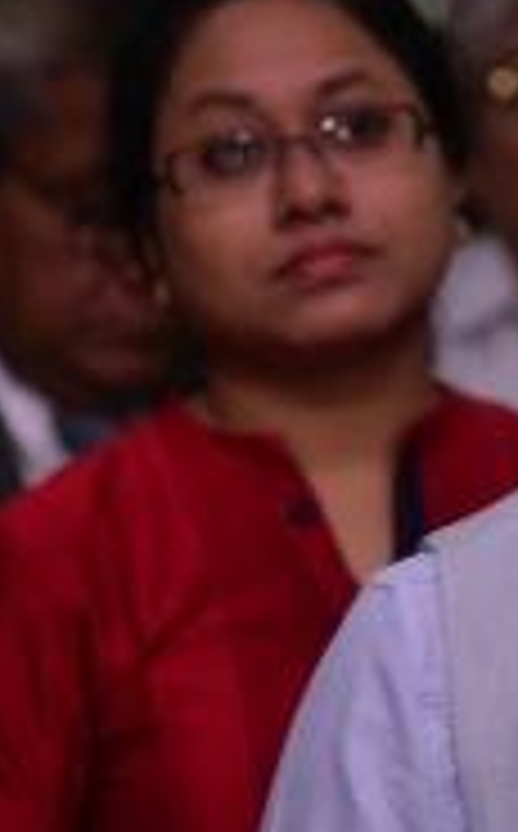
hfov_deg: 4.4
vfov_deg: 7.1
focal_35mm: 297
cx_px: 495
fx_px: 6735
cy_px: 537
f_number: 4
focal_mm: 120
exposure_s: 1/80
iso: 1000
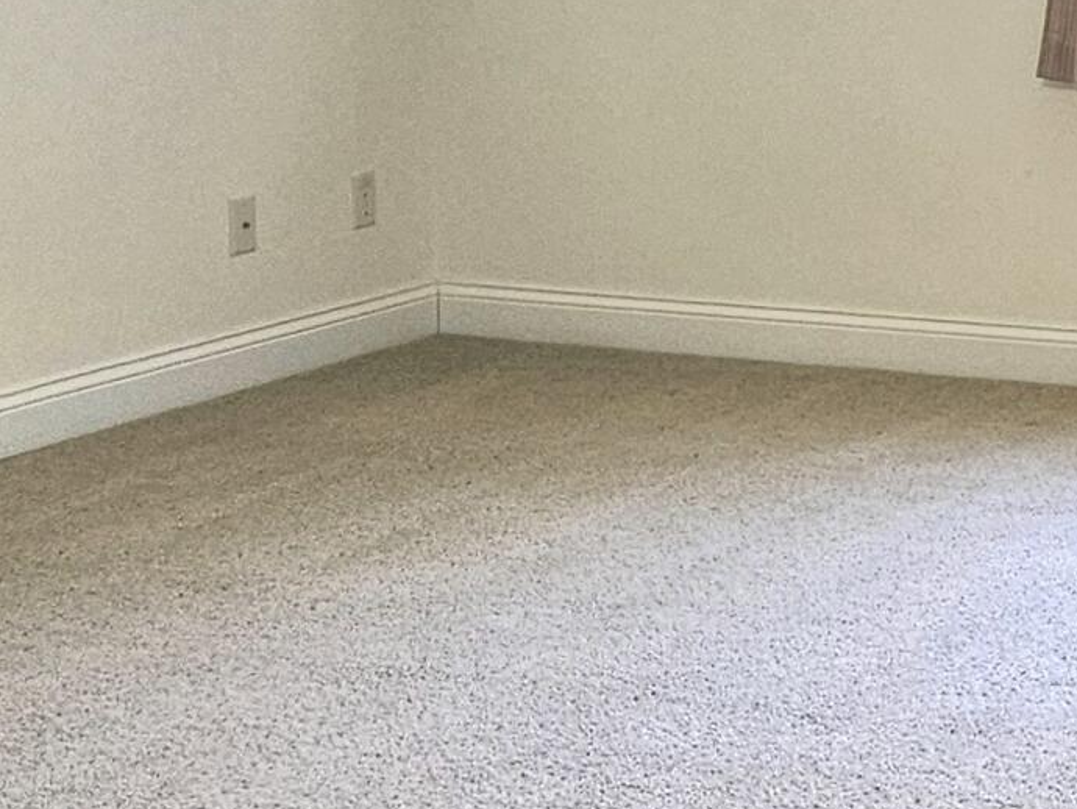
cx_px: 1480
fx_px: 3112
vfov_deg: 14.7
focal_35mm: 100
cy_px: 189
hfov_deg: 18.1
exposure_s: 1/120
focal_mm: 5.4
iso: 320
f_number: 1.8
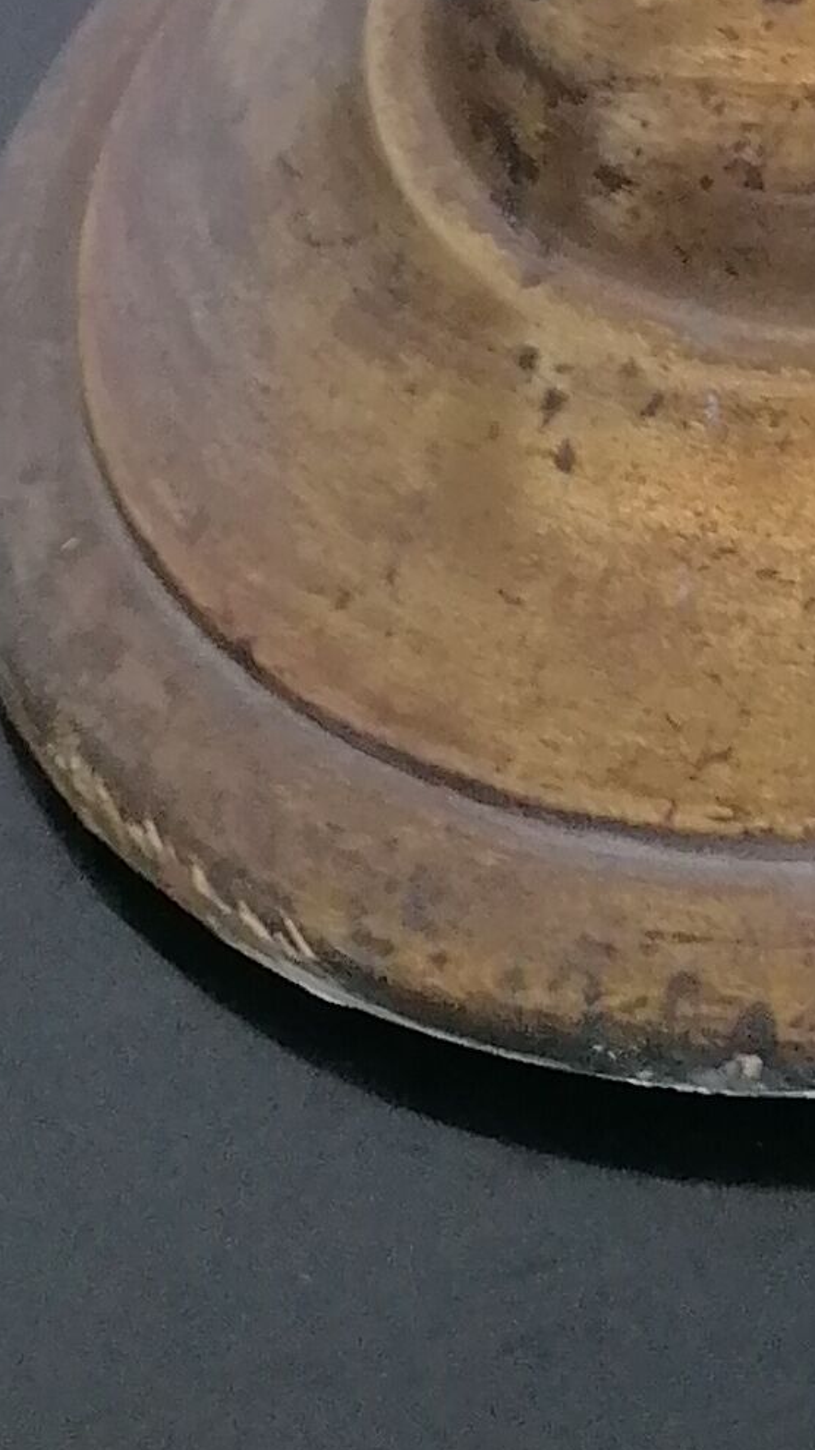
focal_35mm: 119
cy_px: -865
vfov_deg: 16.1
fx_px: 4574
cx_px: 2035
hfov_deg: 9.1
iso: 160
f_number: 1.8
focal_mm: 4.75
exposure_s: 1/33.3
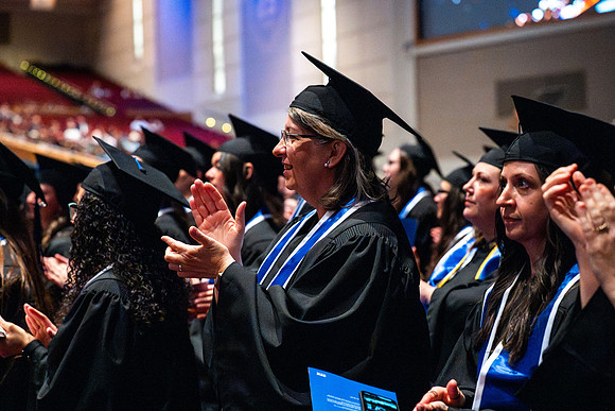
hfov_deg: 26.9
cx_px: 308
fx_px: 1288
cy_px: 221
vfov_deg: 18.1
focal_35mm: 75
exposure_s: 1/500
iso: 16000
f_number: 3.5
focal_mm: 70
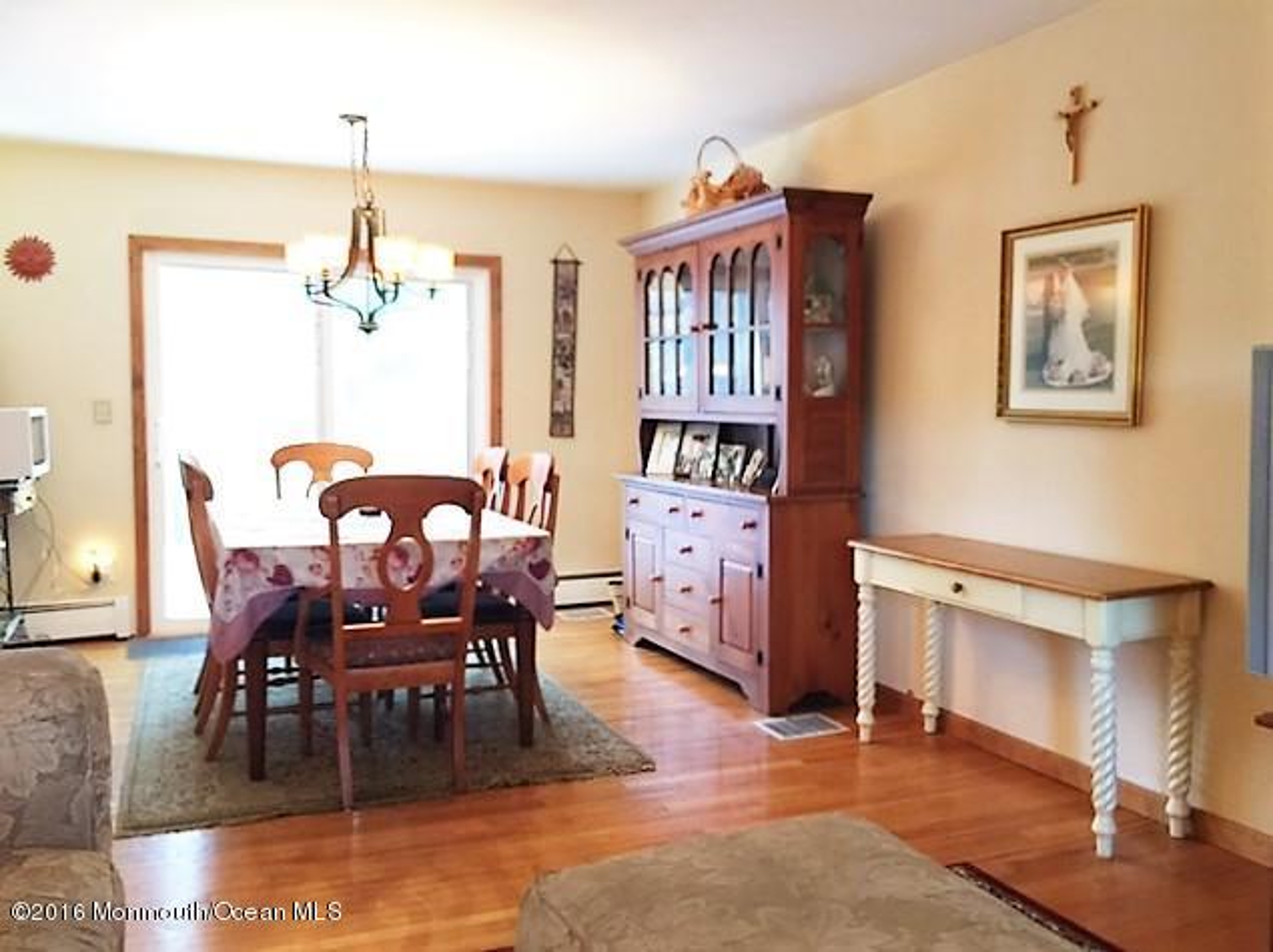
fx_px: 1065
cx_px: 636
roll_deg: -0.7
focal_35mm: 29
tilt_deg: -3.7
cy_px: 476
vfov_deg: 48.2
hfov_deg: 61.7
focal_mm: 4.15
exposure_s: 1/15
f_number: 2.2
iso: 100
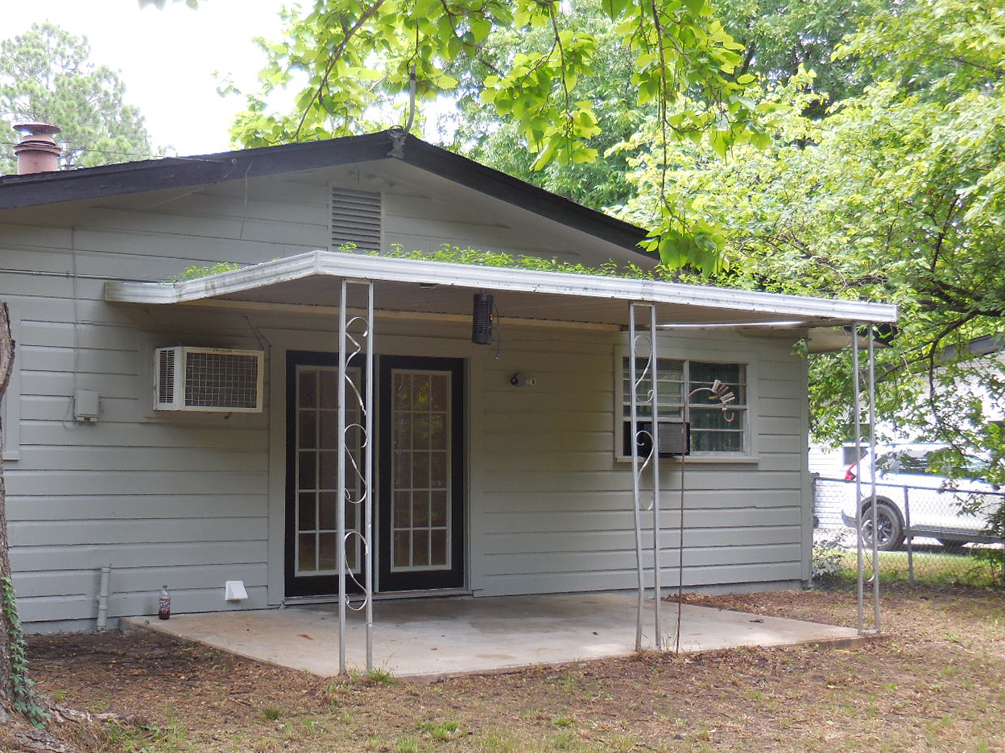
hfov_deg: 38.0
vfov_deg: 29.1
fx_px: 1452
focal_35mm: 50
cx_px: 389
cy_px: 404
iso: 125
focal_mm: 7
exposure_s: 1/100
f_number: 3.9
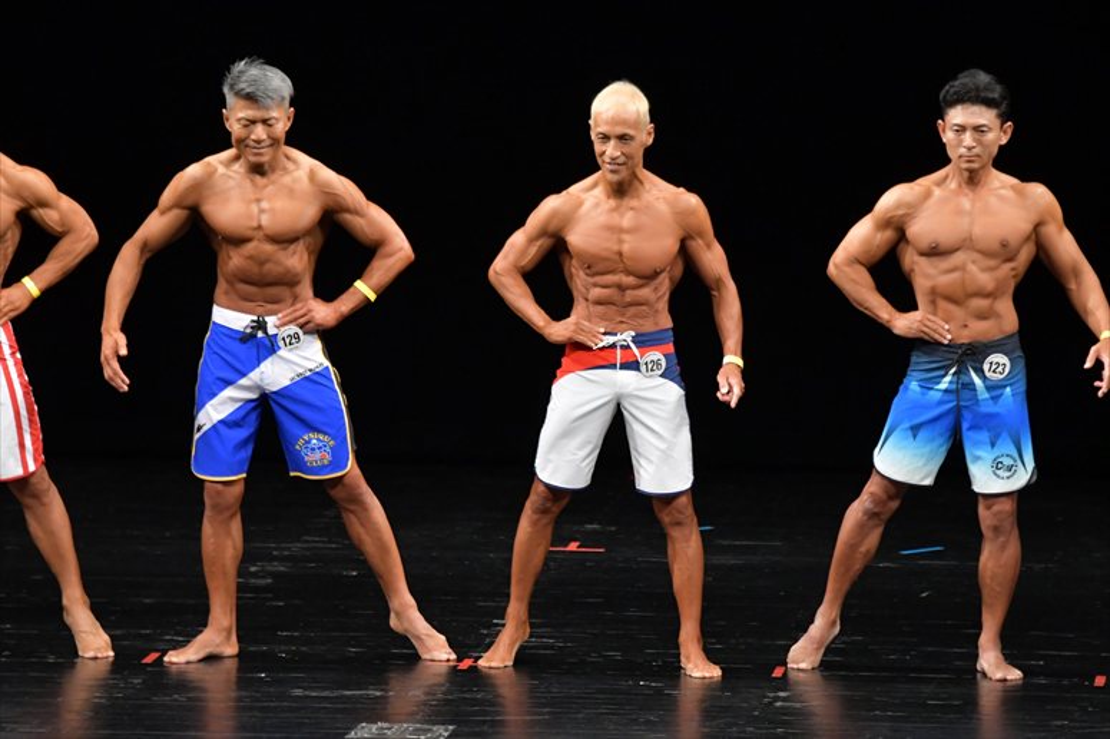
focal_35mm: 270
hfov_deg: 7.6
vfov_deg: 5.1
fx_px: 8321
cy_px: 370
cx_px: 555
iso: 3200
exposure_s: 1/400
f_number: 5.6
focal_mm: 180
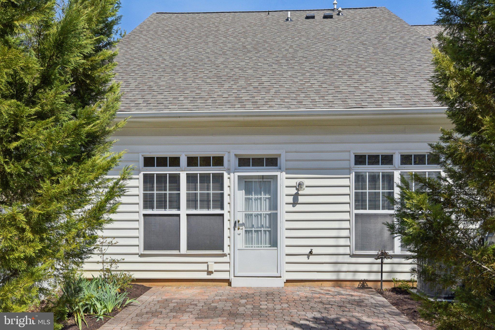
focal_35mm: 29
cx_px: 248
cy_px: 165
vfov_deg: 45.0
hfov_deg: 63.7
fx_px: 399
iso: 400
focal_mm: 29
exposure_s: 1/4000
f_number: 8
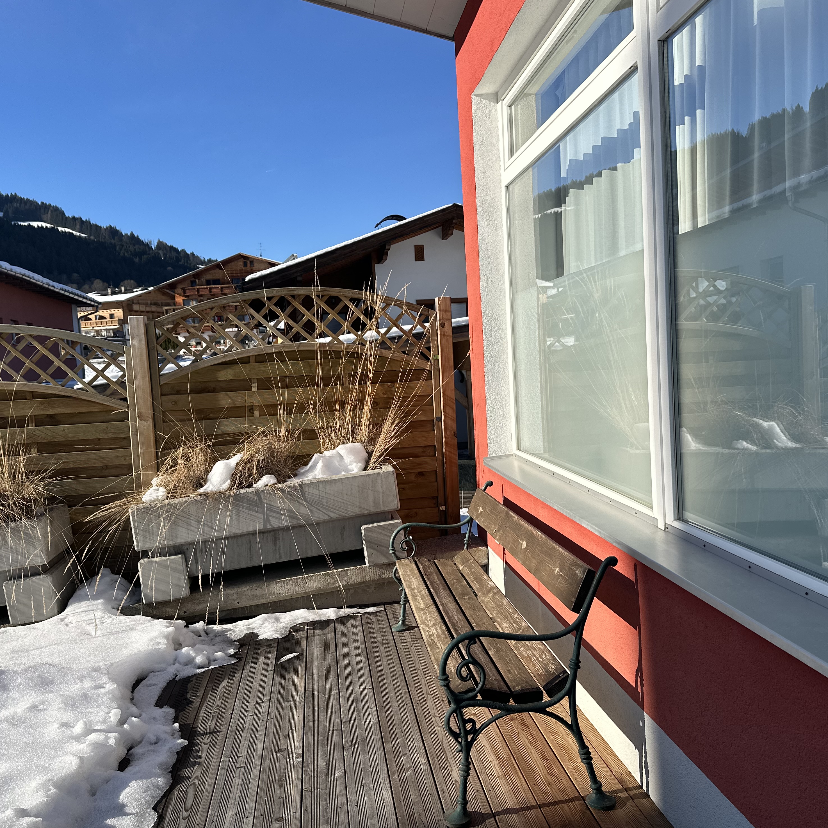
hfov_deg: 55.6
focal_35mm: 29
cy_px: 413
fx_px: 785
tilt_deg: -5.1
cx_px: 427
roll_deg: +3.2
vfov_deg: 55.6
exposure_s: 1/4348
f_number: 1.78
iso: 80
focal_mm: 6.86
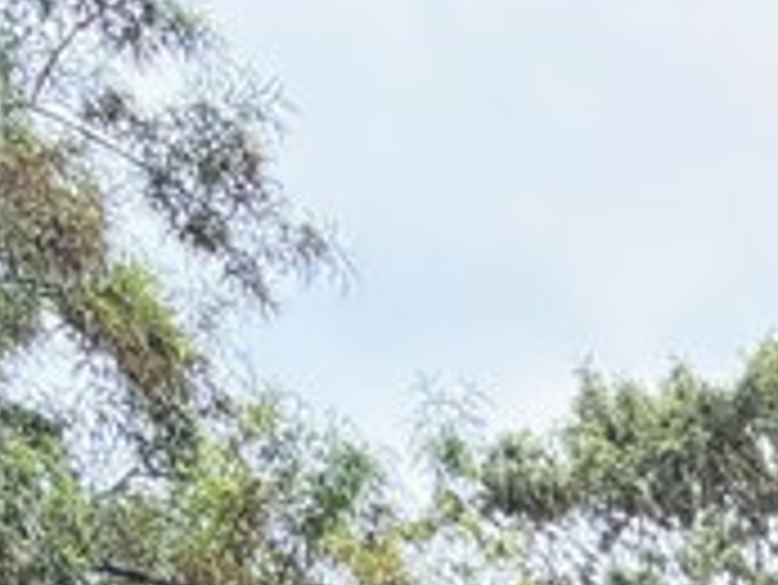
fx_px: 1867
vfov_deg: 11.5
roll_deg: +0.2
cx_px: 1183
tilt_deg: -4.0
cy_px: 1701
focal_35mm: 83
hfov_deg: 20.1
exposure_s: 1/304
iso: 50
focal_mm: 2.22
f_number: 2.2
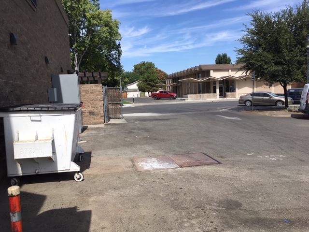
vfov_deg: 48.2
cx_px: 154
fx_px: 259
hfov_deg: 61.7
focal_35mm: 29
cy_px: 116
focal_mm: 4.15
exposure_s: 1/1972
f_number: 2.2
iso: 25
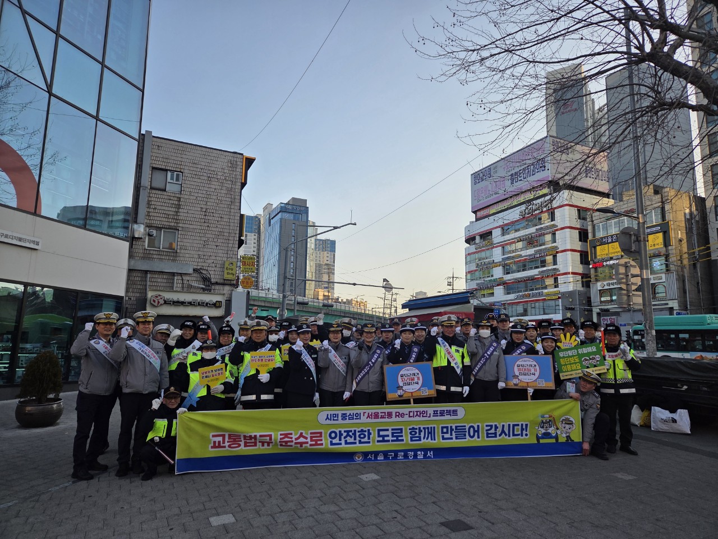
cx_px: 359
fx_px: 477
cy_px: 270
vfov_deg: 58.9
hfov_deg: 73.9
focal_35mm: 23
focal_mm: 5.4
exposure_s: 1/2180
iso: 80
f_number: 1.8
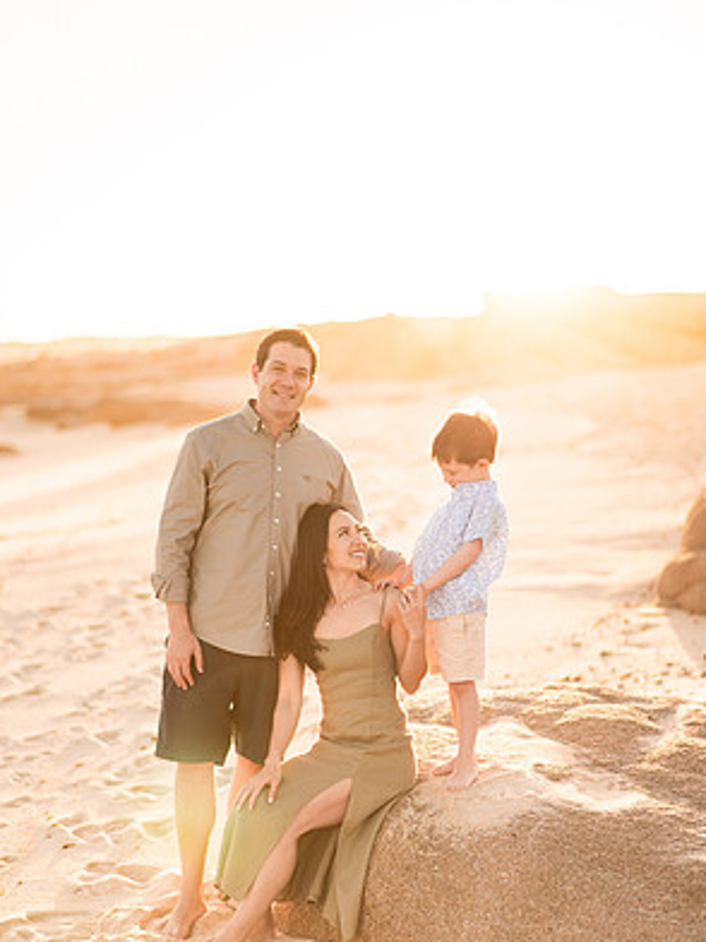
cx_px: 353
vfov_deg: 30.2
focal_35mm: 64
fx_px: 1740
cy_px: 536
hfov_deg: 22.9
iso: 100
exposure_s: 1/3200
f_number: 1.6
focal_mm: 58
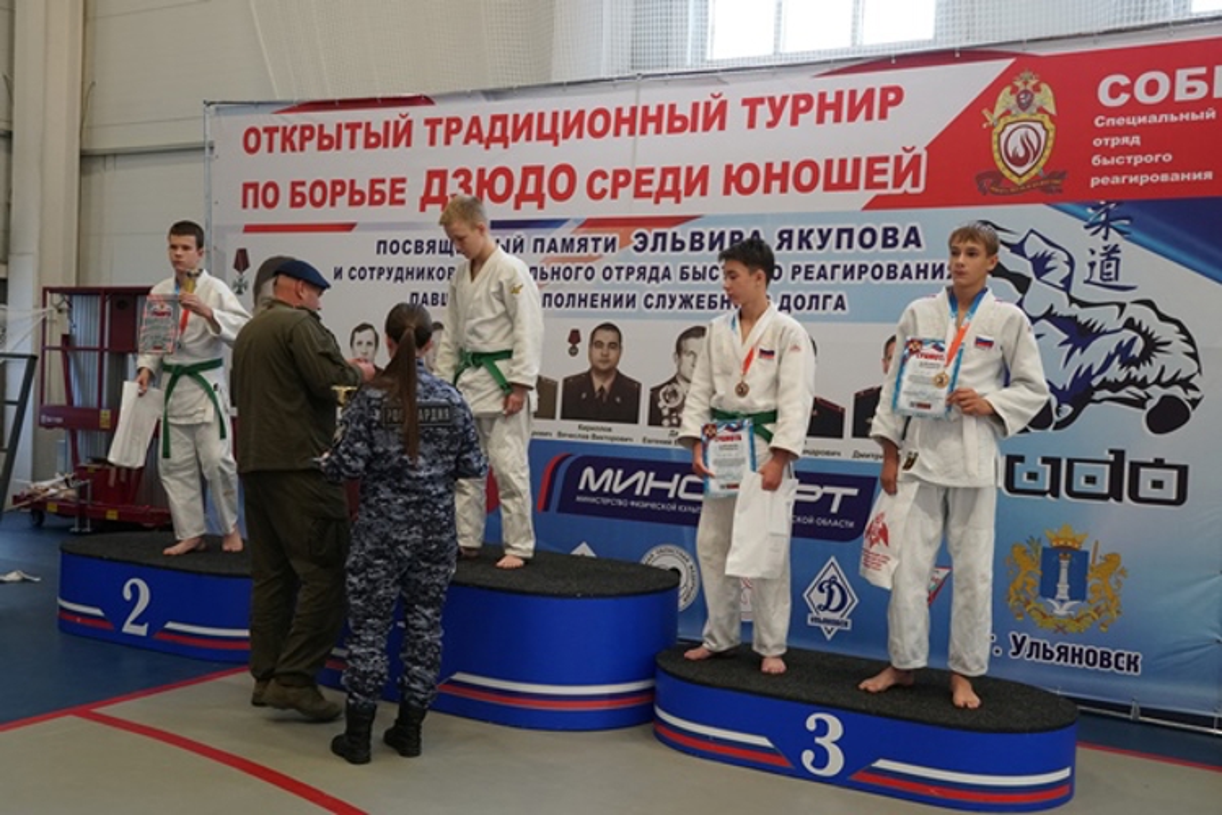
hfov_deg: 53.1
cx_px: 611
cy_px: 408
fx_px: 1222
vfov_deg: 36.9
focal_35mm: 36
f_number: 4
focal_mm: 24
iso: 1250
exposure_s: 1/160
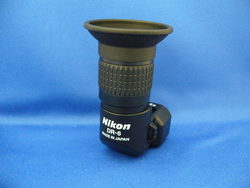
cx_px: 125
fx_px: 253
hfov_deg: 52.6
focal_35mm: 35
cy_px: 94
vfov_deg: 40.7
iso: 200
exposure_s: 1/8
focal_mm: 5.8
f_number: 2.8
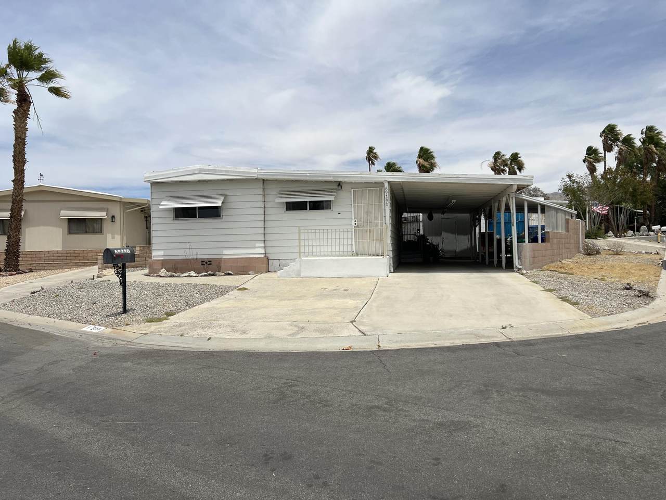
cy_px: 250
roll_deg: +1.9
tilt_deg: -0.1
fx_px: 500
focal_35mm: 26
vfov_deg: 53.1
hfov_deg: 67.3
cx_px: 333
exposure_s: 1/10309
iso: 50
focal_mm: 5.7
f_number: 1.5
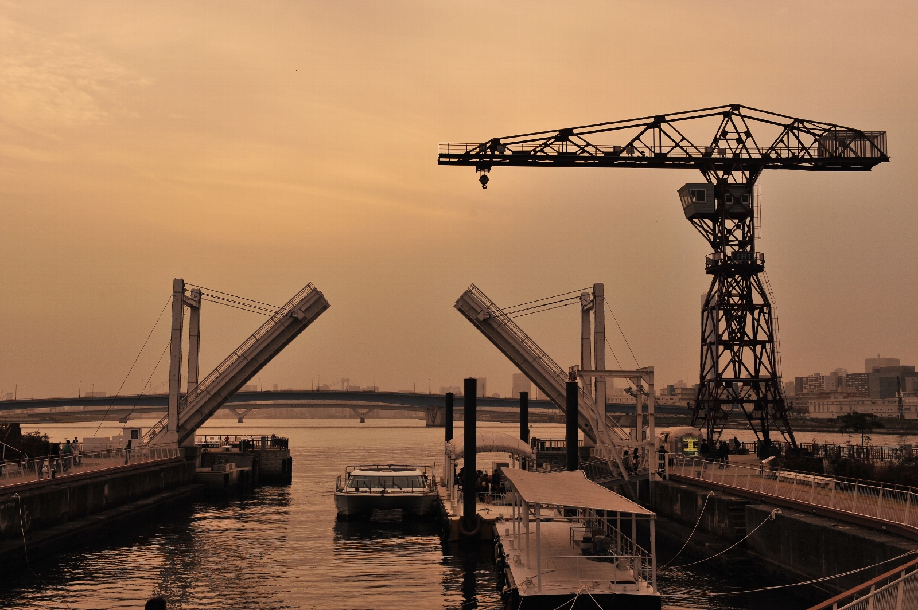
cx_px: 459
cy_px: 305
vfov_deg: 30.5
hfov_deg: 44.5
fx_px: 1121
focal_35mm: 44
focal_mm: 44
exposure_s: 1/1250
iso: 800
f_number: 8
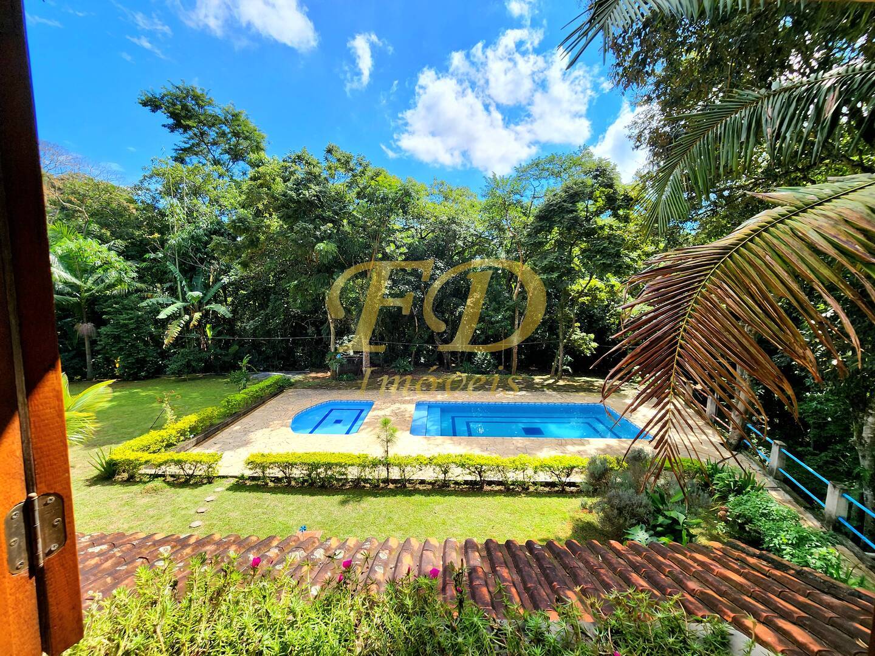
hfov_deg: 106.2
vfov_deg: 89.9
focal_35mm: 13
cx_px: 438
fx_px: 329
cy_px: 328
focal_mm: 2.2
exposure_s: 1/1111
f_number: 2.2
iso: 50
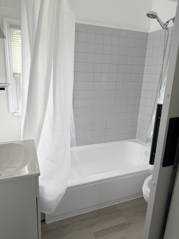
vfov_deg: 71.6
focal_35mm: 24
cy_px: 120
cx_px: 90
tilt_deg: -15.6
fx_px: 165
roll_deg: -2.6
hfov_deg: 56.8
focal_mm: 6.76
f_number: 1.78
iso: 80
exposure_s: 1/405
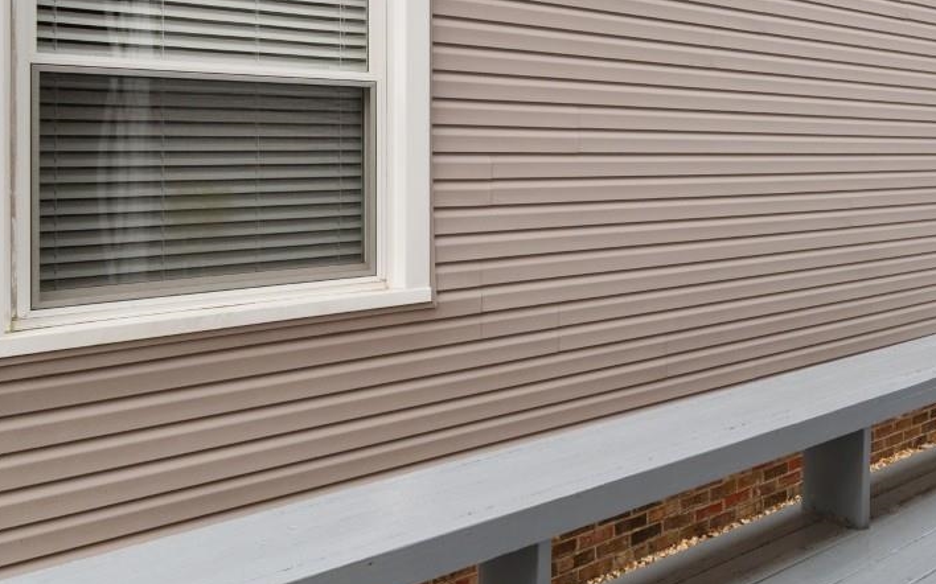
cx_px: 639
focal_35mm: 35
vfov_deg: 35.5
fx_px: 893
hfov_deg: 54.0
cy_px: 151
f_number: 4.5
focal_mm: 10
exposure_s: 1/20
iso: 100
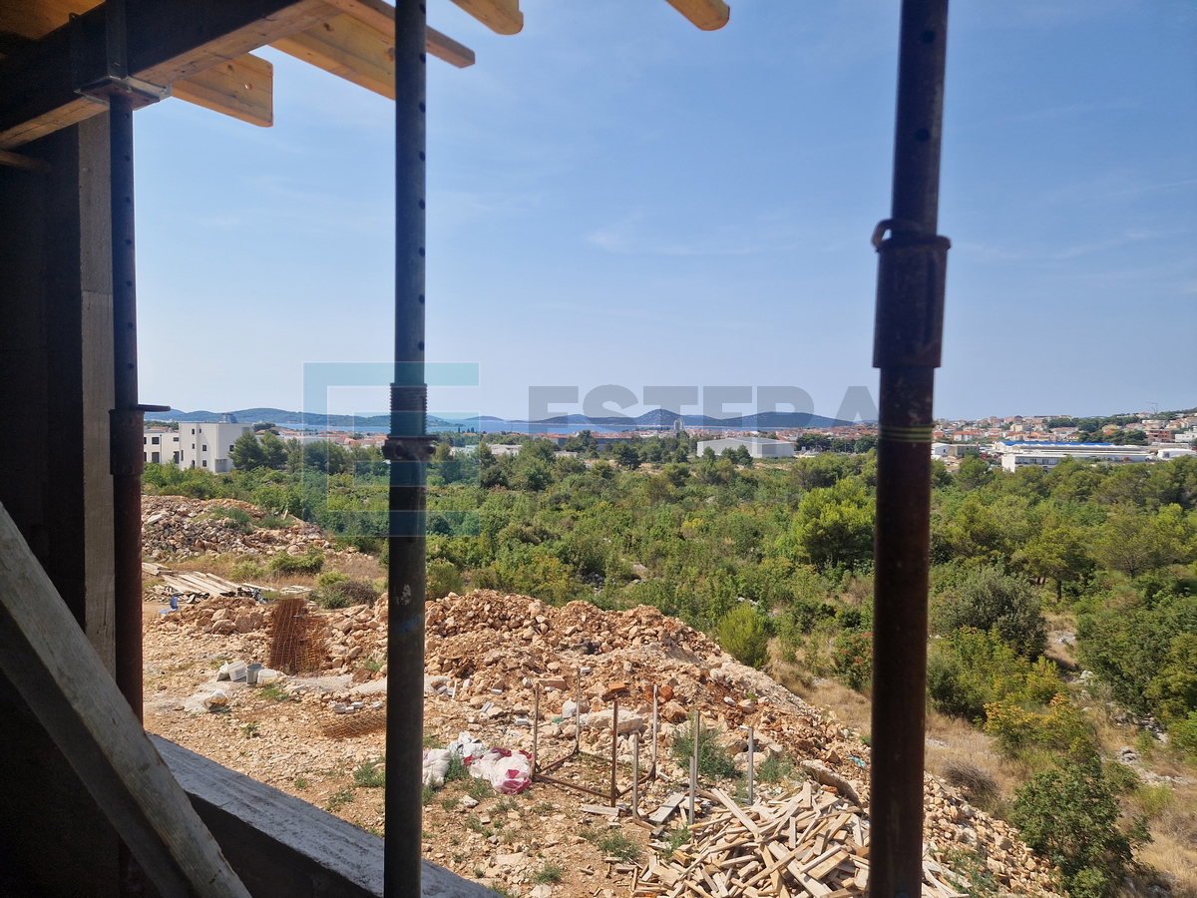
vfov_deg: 58.9
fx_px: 795
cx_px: 598
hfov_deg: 73.9
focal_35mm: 23
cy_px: 449
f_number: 1.8
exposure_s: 1/2440
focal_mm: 5.4
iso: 50
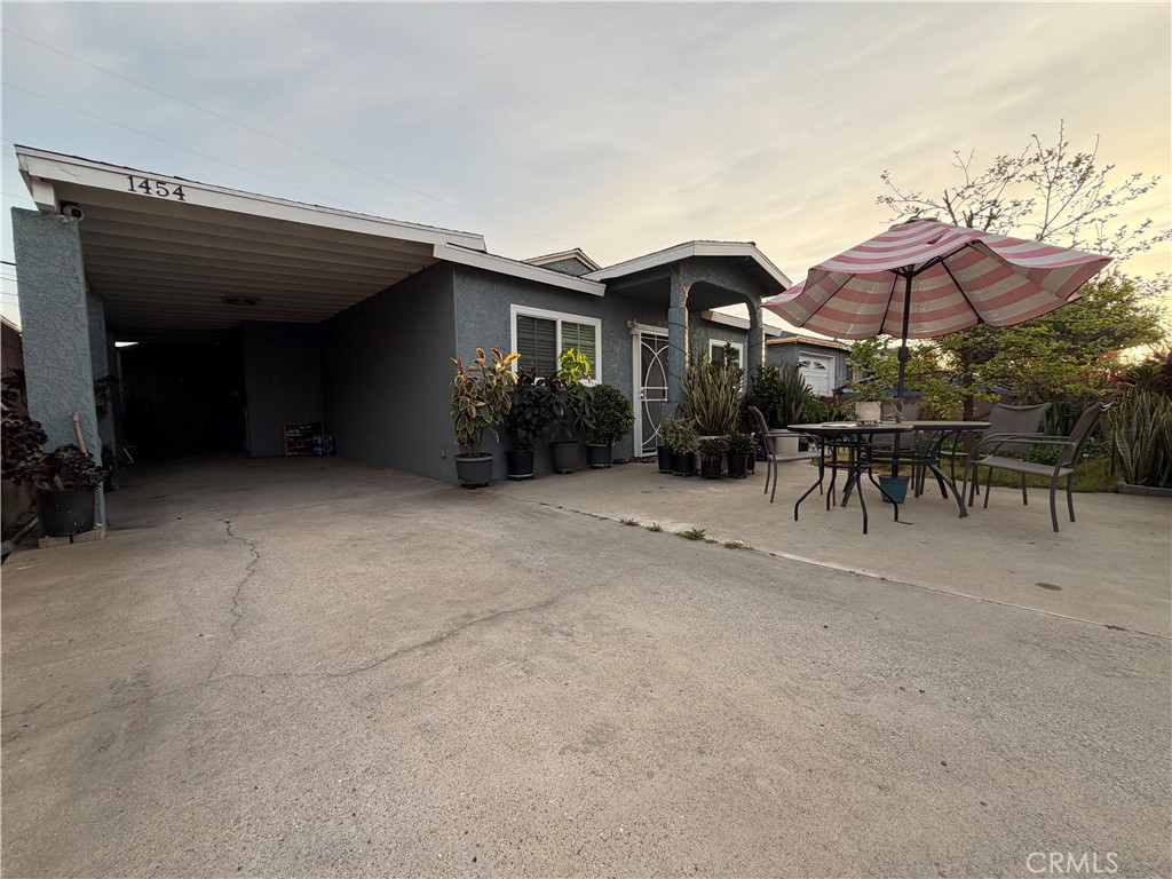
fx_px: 474
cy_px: 440
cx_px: 586
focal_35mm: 14
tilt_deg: -4.2
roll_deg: +0.6
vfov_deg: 85.7
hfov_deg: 102.1
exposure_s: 1/306
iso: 50
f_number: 2.2
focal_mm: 2.22
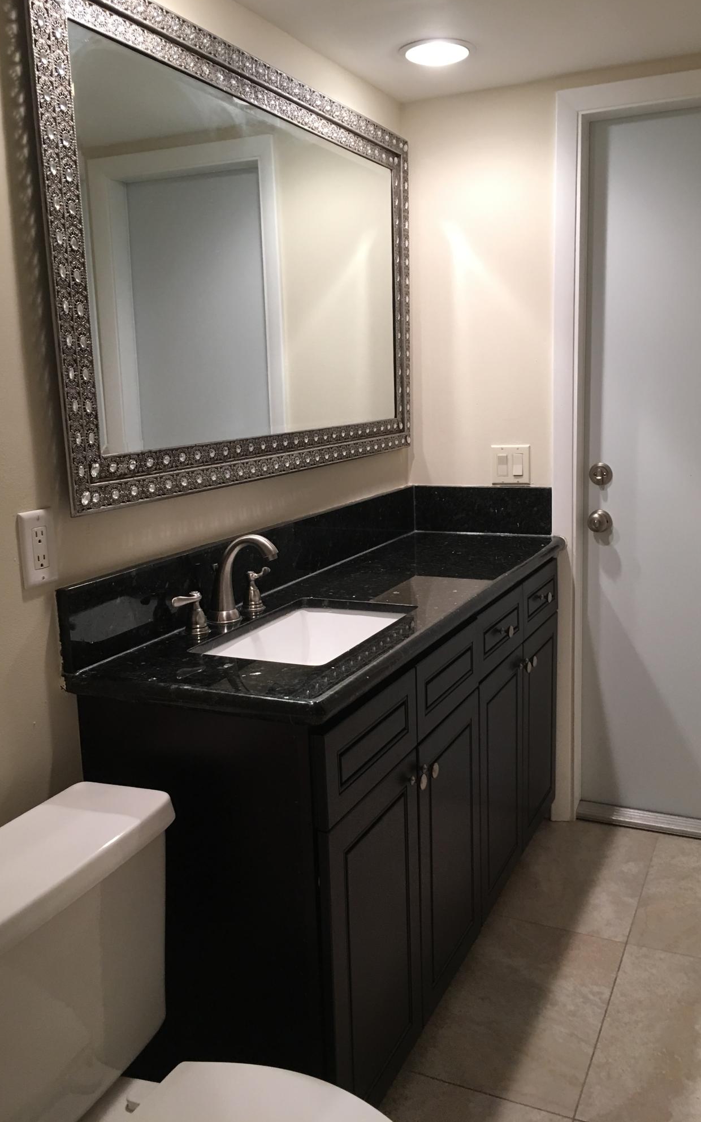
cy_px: 558
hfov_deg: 40.6
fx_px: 947
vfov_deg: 61.2
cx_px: 347
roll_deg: +1.6
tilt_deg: -10.1
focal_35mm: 31
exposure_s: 1/15
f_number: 2.2
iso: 50
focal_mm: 4.15
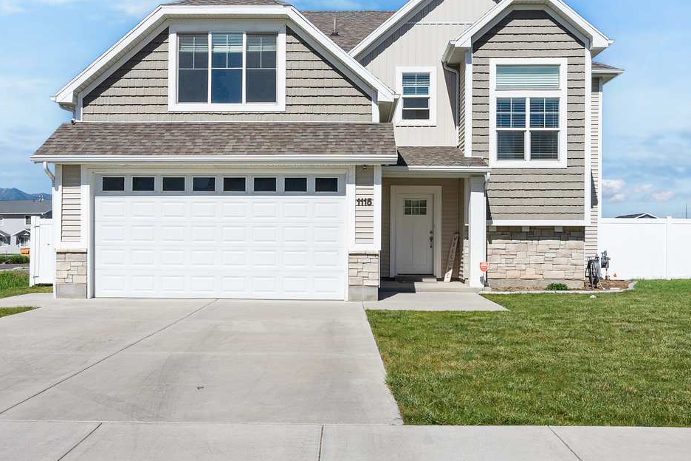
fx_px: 672
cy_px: 237
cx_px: 344
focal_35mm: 35
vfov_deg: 37.8
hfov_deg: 54.4
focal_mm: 16
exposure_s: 1/800
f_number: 9
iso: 250
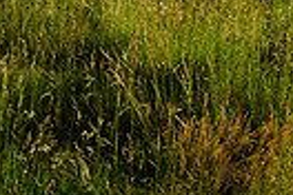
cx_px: -198
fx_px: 1253
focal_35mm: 154
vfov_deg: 8.5
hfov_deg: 12.4
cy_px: -178
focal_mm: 35
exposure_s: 1/640
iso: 100
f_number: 4
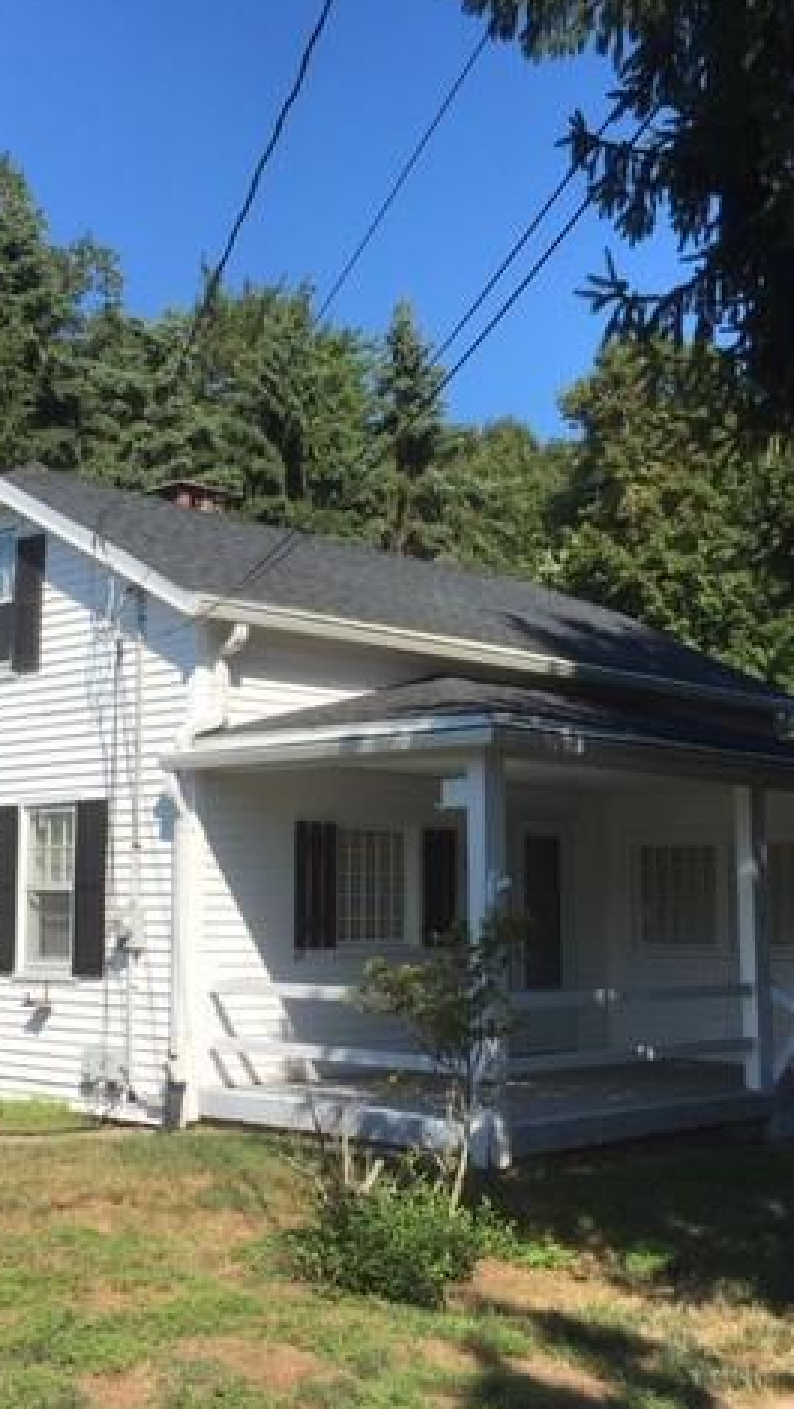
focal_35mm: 43
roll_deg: -1.1
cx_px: 387
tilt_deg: +6.8
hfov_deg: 27.8
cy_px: 702
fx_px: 1607
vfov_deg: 47.3
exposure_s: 1/1709
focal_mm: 4.15
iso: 25
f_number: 2.2
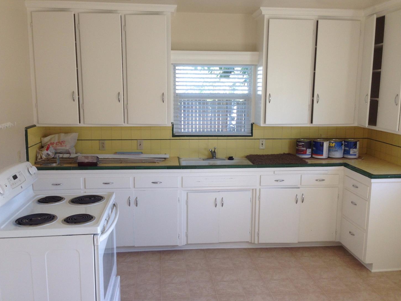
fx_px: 394
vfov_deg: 41.8
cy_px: 148
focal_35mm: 34
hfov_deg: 53.9
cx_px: 198
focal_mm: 4.12
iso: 64
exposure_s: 1/60
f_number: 2.4
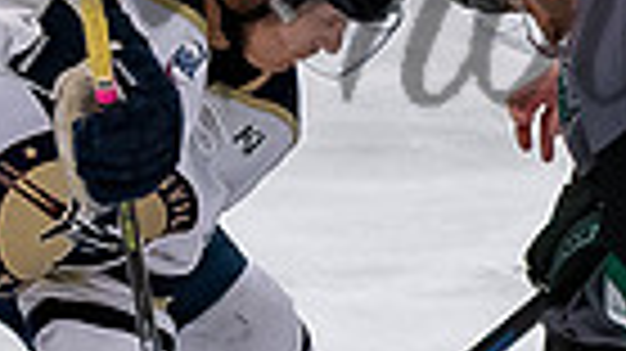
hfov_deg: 2.4
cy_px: -31
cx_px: 588
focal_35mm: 914
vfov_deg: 1.3
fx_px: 15163
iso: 1800
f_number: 3.5
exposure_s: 1/800
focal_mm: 82
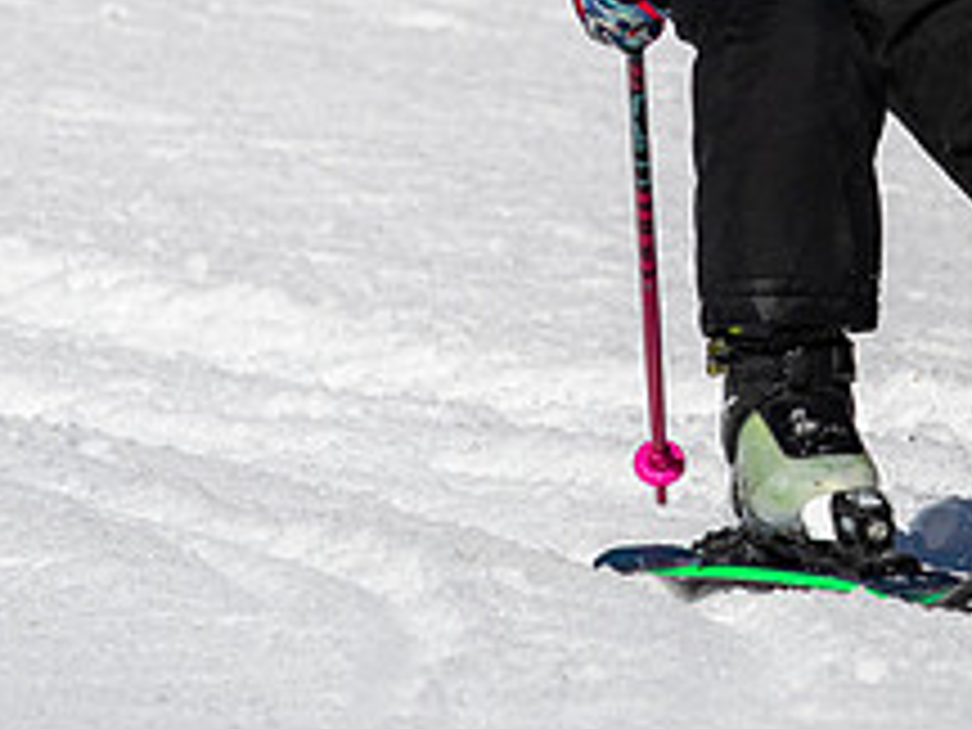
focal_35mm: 1884
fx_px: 52902
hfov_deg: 1.1
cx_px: 1105
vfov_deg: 0.8
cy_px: -24
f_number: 8
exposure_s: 1/2000
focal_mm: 400
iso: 200
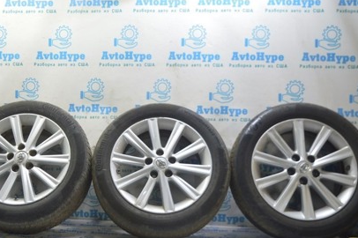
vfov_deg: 25.9
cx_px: 101
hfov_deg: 37.5
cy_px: 104
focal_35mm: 52
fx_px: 517
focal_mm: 22
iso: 400
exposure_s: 1/40
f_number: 3.8
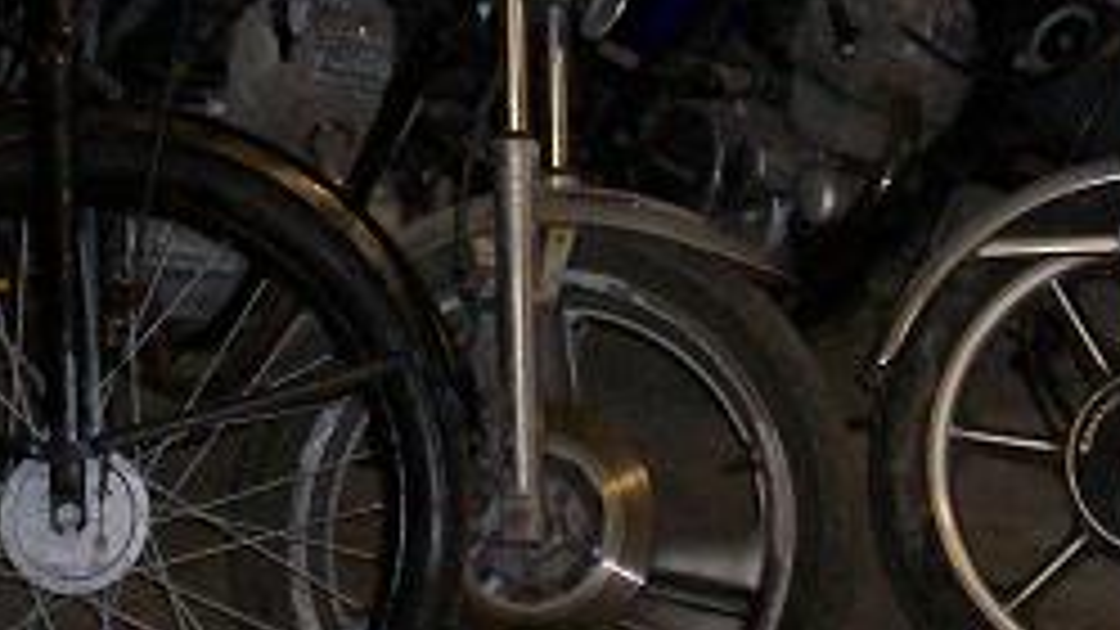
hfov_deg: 16.9
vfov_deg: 9.2
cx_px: 547
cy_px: -376
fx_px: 3771
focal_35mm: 127
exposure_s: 1/64
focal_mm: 5.9
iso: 140
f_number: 4.5
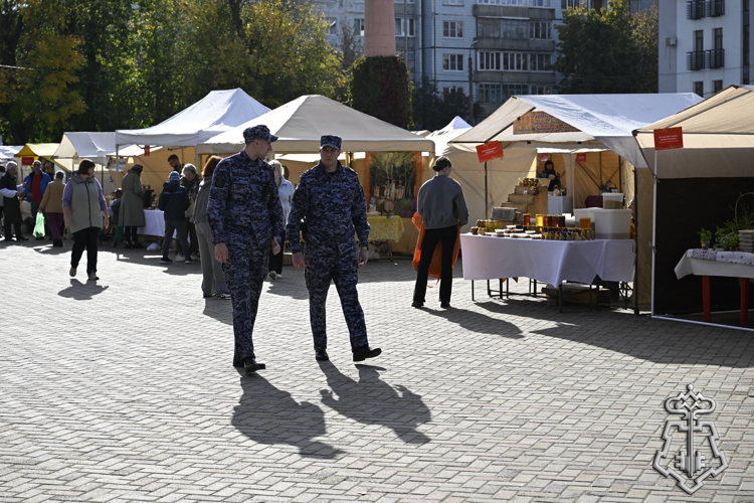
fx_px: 1466
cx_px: 377
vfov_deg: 19.5
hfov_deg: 28.8
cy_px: 252
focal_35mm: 70
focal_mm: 70
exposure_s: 1/2000
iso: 400
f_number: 5.6
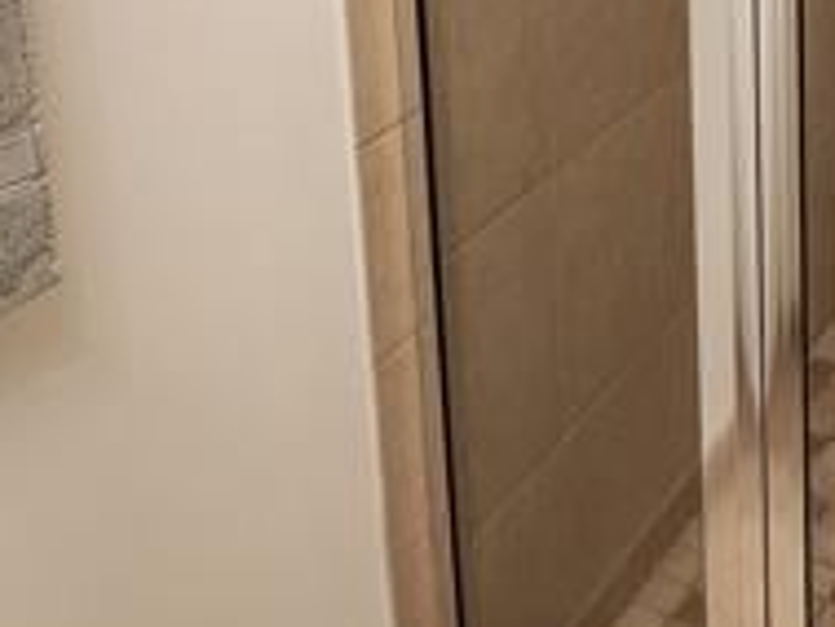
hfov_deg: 32.9
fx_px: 1328
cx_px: 769
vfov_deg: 22.8
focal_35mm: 55
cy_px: -247
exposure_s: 1/60
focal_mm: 2.2
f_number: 2.2
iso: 200
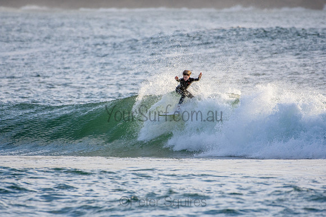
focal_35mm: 750
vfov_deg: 1.8
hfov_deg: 2.7
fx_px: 6793
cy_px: 108
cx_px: 163
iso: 640
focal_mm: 500
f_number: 5.6
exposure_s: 1/2000
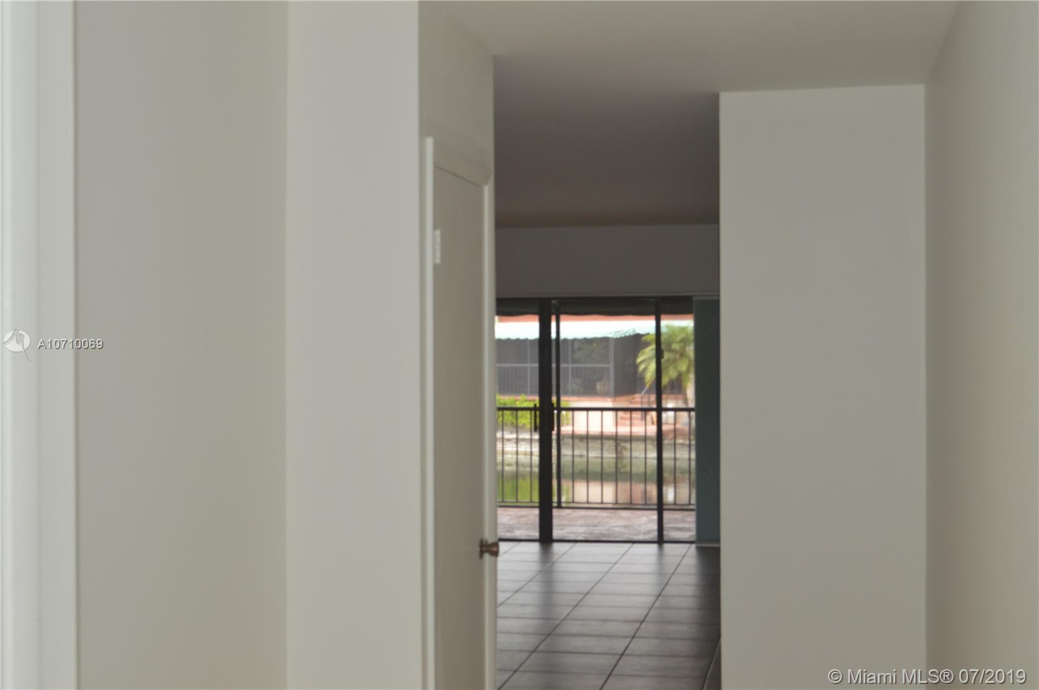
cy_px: 345
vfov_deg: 26.4
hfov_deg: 38.9
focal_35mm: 51
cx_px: 520
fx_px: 1470
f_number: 8
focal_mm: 34
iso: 250
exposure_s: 1/60
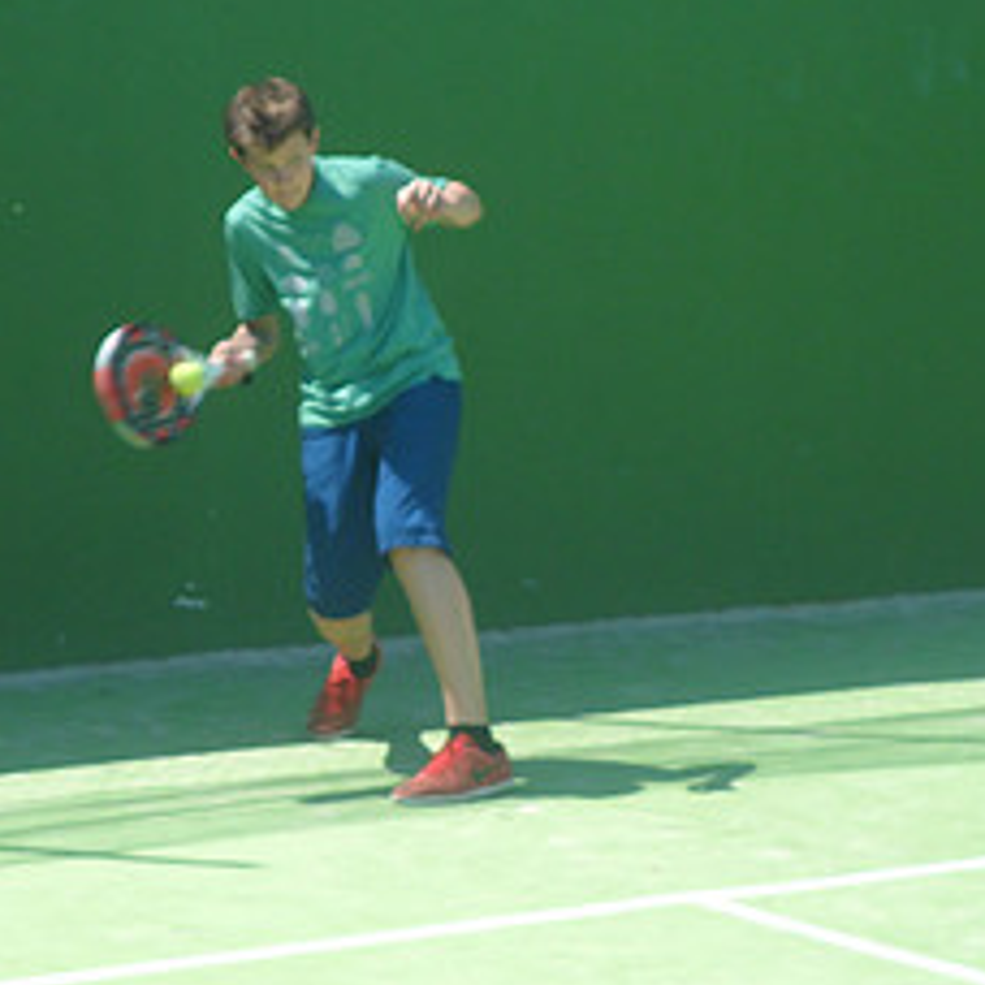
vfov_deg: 12.2
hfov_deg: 12.2
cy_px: 376
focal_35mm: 143
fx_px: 4604
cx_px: 378
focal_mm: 15.4
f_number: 4.4
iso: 80
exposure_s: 1/350
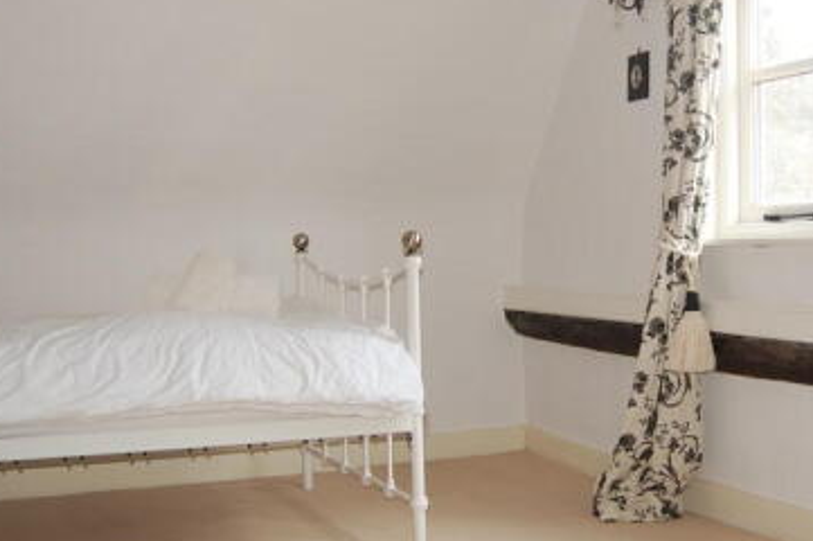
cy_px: 261
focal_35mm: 49
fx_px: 1106
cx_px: 525
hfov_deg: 40.0
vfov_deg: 27.5
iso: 200
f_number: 3.5
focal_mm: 18
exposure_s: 1/60
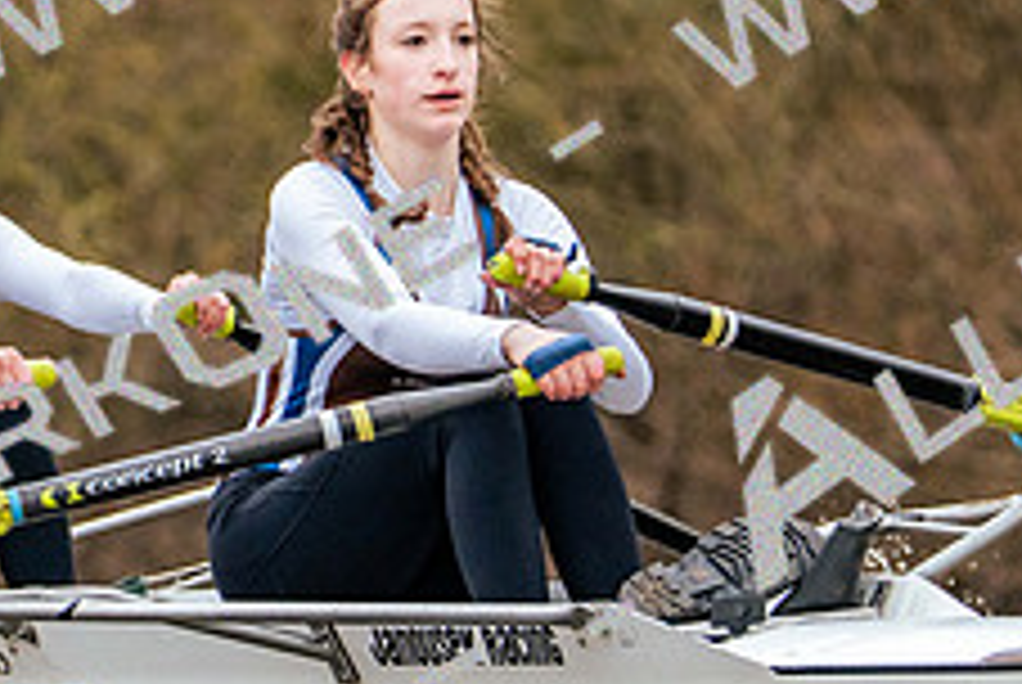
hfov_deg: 2.2
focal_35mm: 939
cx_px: 347
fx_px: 26691
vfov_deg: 1.5
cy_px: 164
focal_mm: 368
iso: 4000
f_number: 6.3
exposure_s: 1/1600
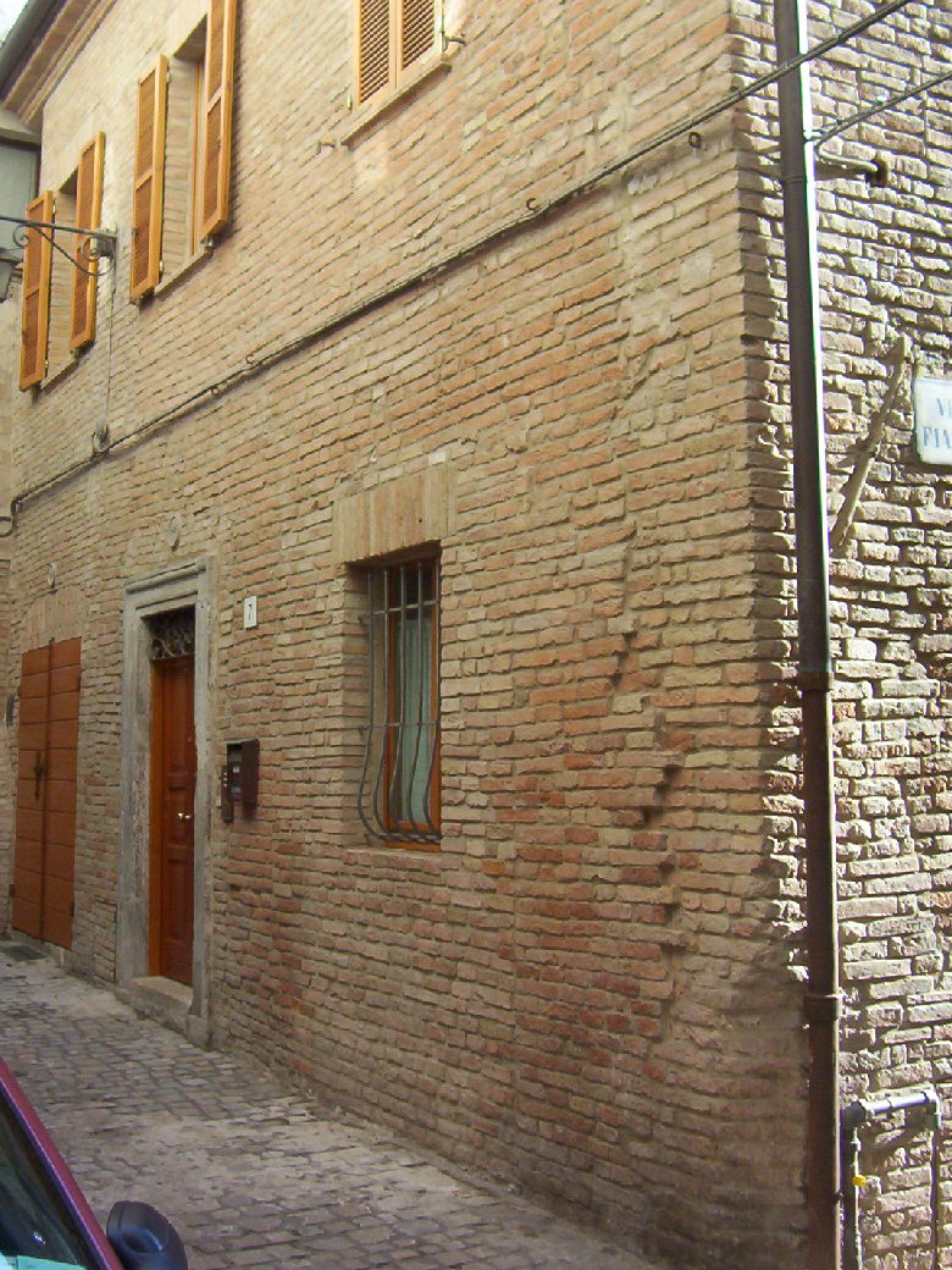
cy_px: 582
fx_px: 1503
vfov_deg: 45.7
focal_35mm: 41
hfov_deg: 35.1
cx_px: 415
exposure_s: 1/252
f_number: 2.76
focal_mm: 5.54
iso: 100
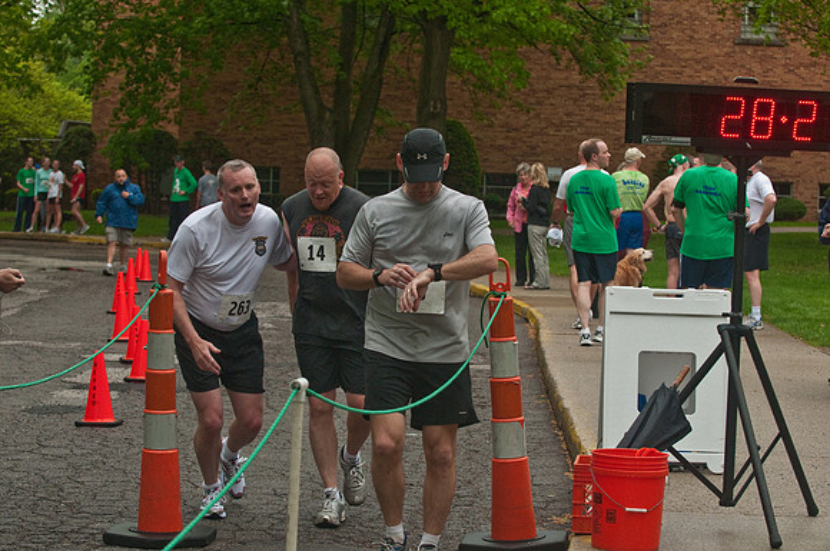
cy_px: 276
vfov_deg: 13.0
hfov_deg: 19.5
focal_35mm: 105
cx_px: 415
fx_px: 2417
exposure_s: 1/320
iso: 1600
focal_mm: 70
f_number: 5.6
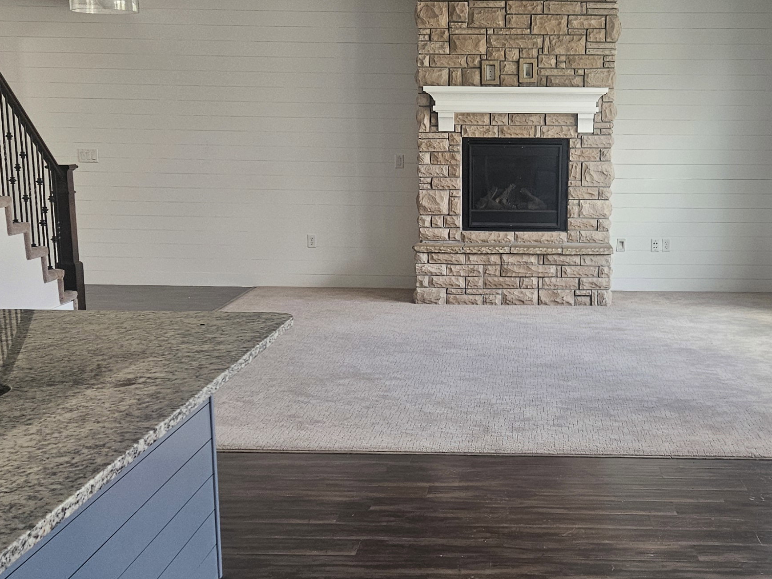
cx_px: 509
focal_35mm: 53
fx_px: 1182
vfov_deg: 27.2
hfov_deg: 35.8
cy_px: 425
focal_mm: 5.4
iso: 125
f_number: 1.8
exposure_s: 1/180
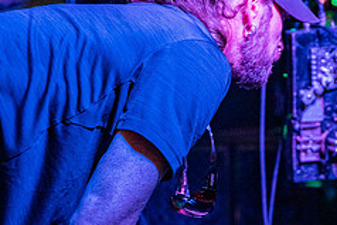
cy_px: 146
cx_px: 201
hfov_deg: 15.2
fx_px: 1264
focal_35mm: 135
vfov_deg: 10.2
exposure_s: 1/200
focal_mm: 49.5
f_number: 2.8
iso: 3200
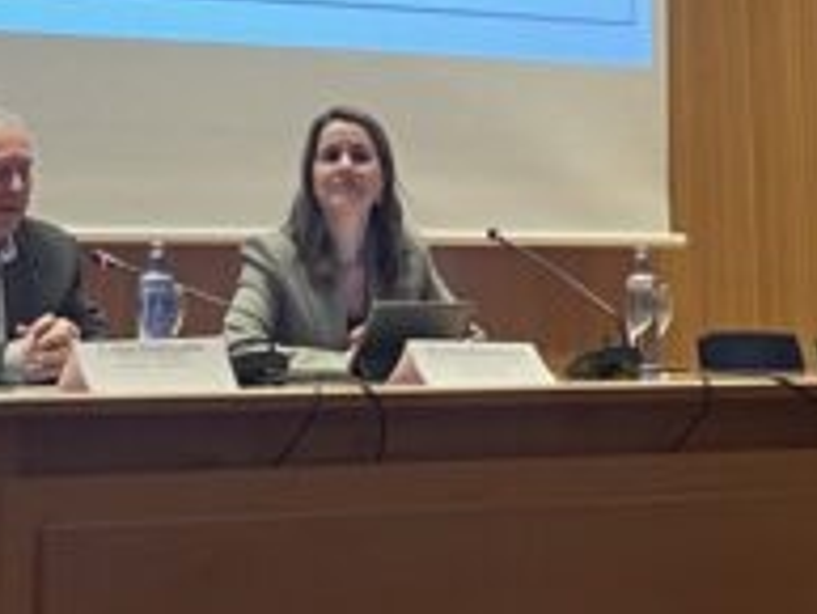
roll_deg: +0.1
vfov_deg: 10.3
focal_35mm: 138
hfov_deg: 14.3
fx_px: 3259
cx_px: 449
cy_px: -360
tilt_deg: +10.8
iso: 80
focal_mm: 5.1
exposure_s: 1/50
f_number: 1.6
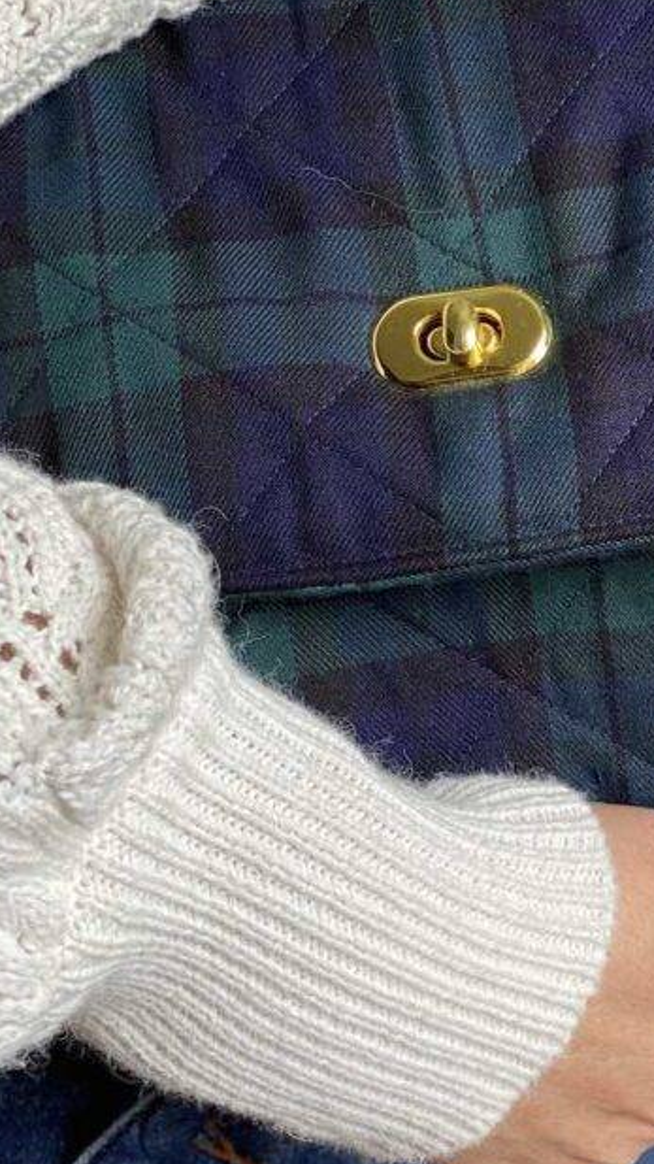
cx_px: 588
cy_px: 491
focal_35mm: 94
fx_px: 2898
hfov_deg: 12.8
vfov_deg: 22.7
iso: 32
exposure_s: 1/122
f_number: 2
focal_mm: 6
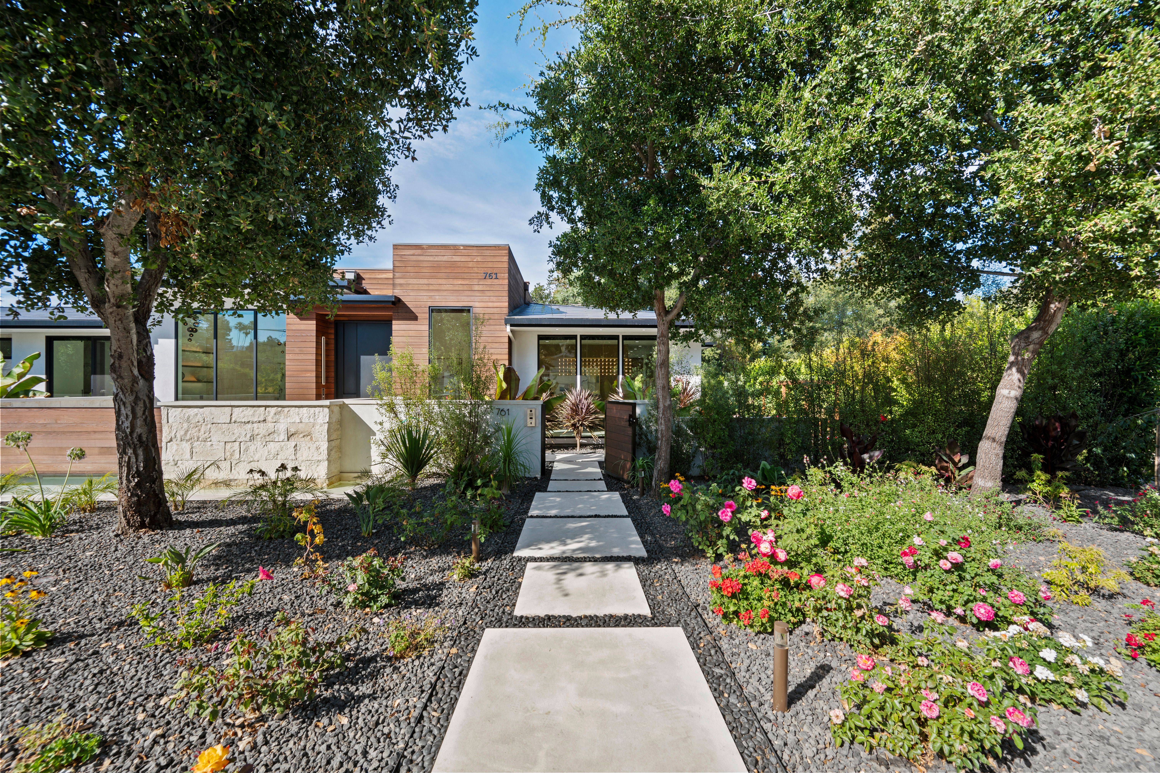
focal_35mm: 14
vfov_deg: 81.2
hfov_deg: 104.3
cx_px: 580
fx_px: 451
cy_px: 386
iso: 100
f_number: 8
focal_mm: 14
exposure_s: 1/40
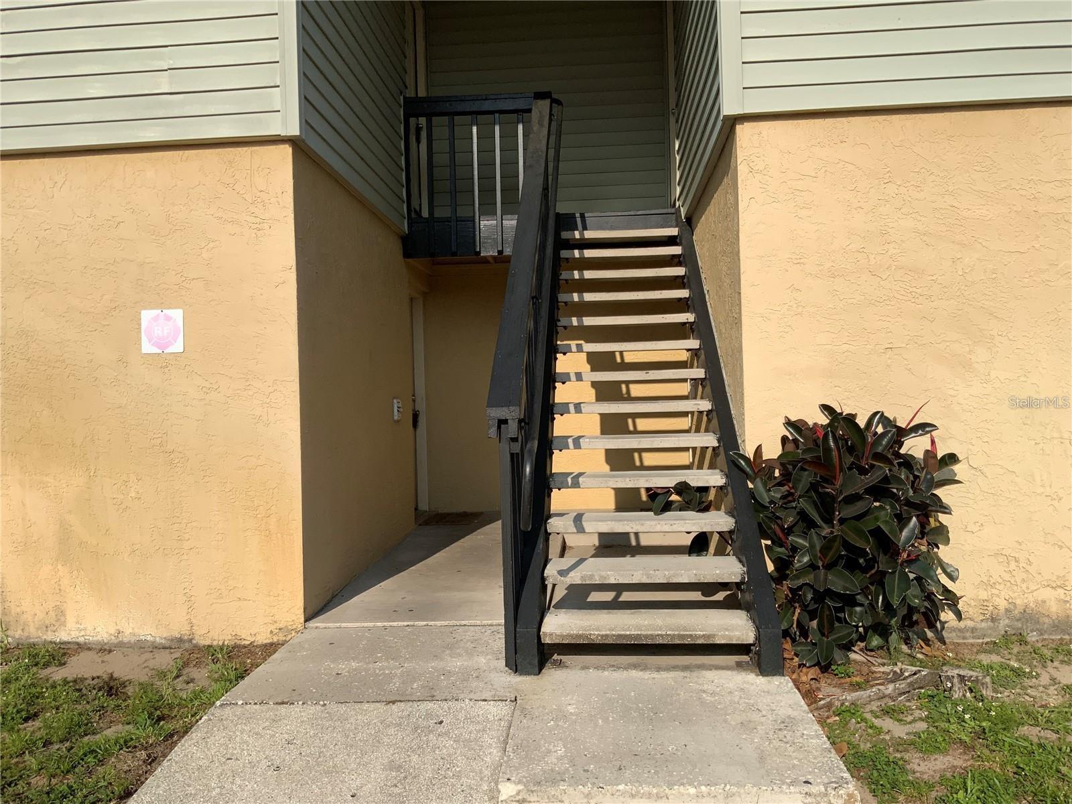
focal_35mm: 29
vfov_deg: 48.2
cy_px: 402
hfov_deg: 61.7
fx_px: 898
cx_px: 536
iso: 20
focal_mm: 3
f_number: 1.8
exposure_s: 1/2959
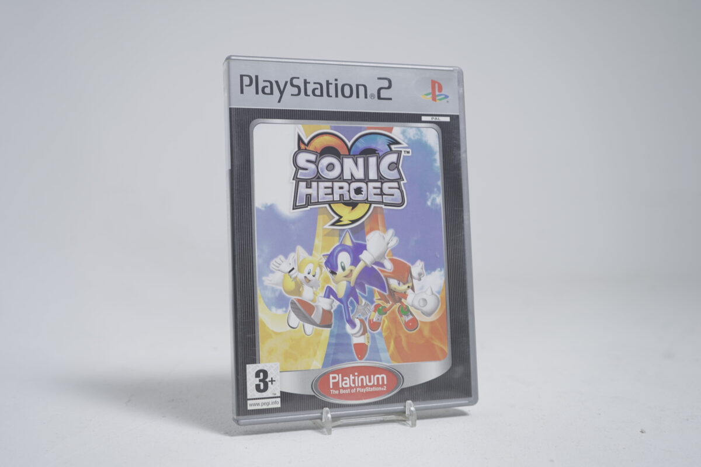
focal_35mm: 40
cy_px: 234
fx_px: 779
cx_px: 350
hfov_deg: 48.5
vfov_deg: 33.4
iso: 100
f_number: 5.6
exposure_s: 1/6
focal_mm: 40
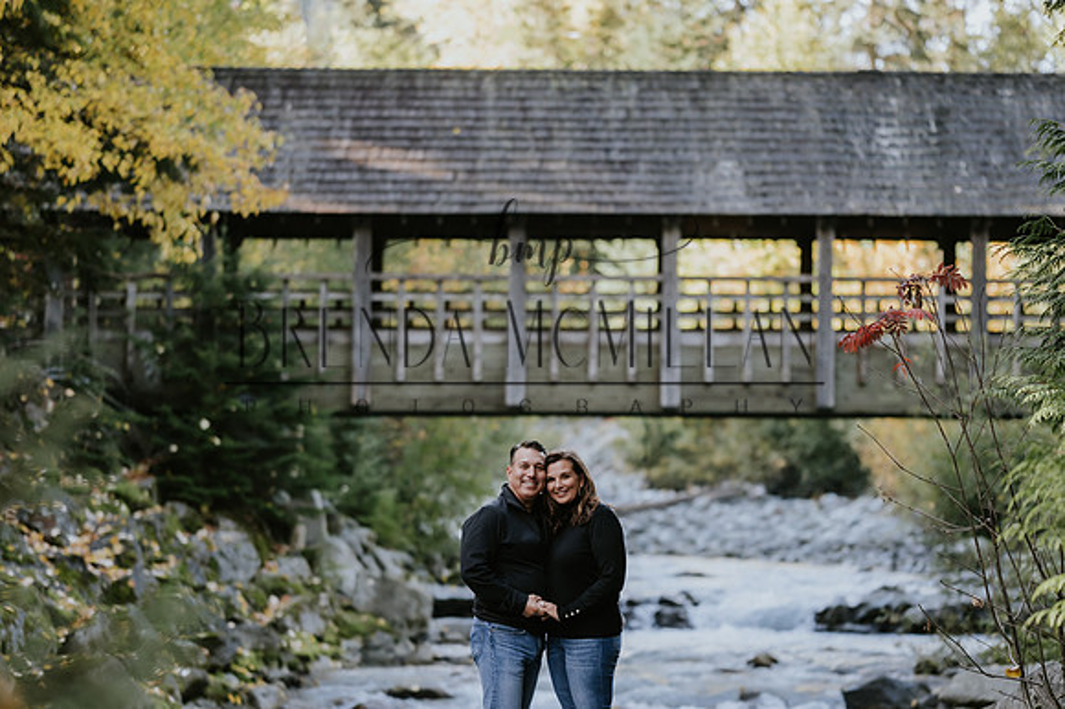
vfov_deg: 12.3
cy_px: 460
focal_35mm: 112
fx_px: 3298
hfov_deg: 18.3
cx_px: 571
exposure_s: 1/800
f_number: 1.8
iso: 500
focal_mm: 85
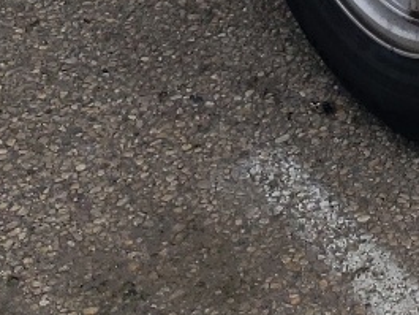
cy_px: -589
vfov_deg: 8.2
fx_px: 1901
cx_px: 596
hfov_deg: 12.1
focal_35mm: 157
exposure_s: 1/1667
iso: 50
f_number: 1.5
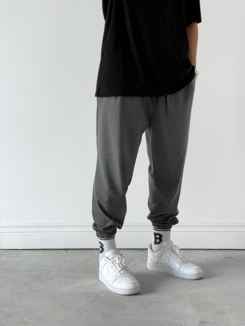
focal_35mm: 53
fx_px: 500
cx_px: 125
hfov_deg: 27.5
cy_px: 164
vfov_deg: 36.2
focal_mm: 6
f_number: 2
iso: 64
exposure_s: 1/120
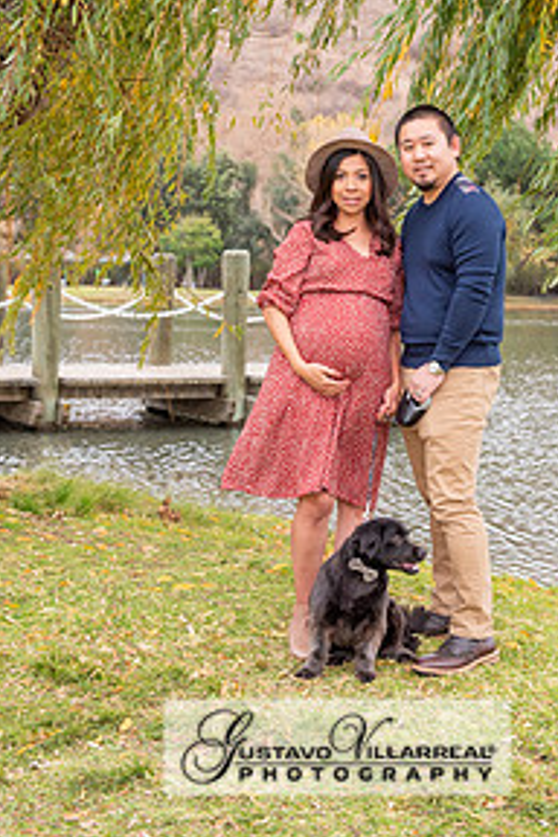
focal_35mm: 75
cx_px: 337
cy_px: 203
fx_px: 1744
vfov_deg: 26.6
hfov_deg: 18.2
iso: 500
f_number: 5
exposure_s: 1/125
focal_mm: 48
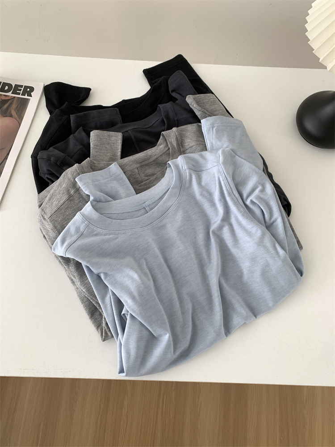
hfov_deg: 53.1
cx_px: 168
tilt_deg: -68.7
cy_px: 224
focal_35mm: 26
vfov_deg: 67.3
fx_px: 335
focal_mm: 4.25
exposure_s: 1/112
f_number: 1.8
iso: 100
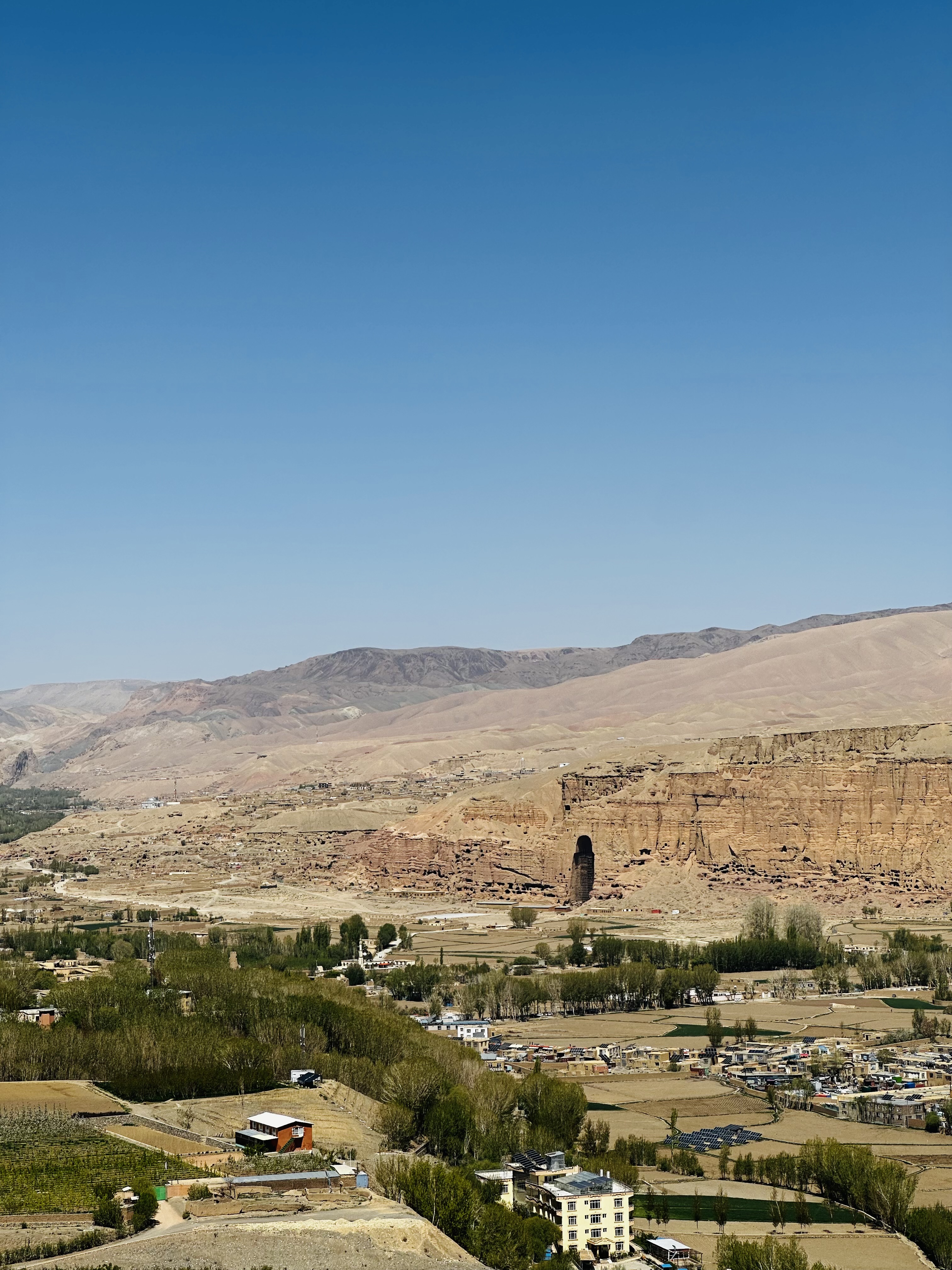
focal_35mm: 77
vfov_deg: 25.3
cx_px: 476
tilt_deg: +2.6
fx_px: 2824
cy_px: 635
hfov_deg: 19.1
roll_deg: -0.2
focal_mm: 9
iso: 32
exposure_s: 1/1263
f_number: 2.8
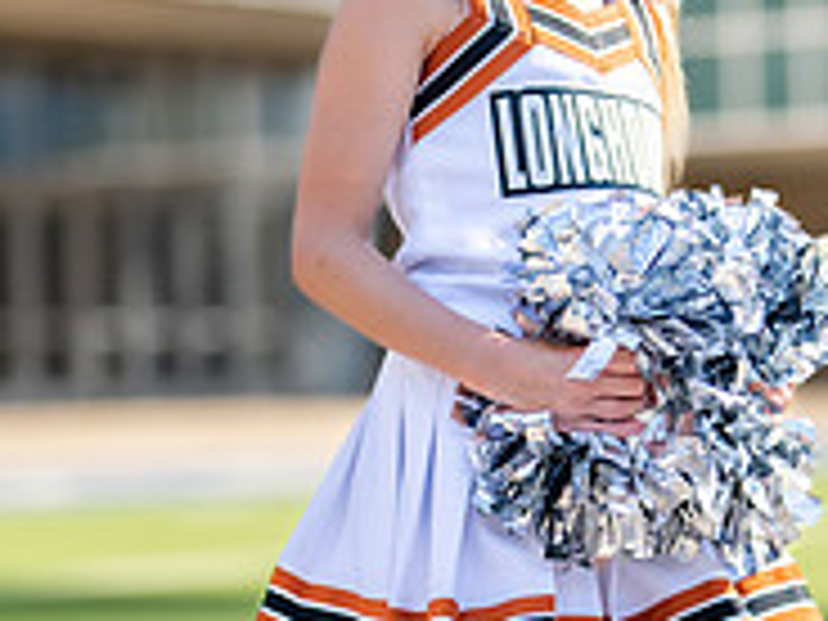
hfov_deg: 11.0
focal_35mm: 179
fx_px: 4282
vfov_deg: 8.3
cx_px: 672
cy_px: 527
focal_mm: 50
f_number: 1.2
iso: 100
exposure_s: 1/3200
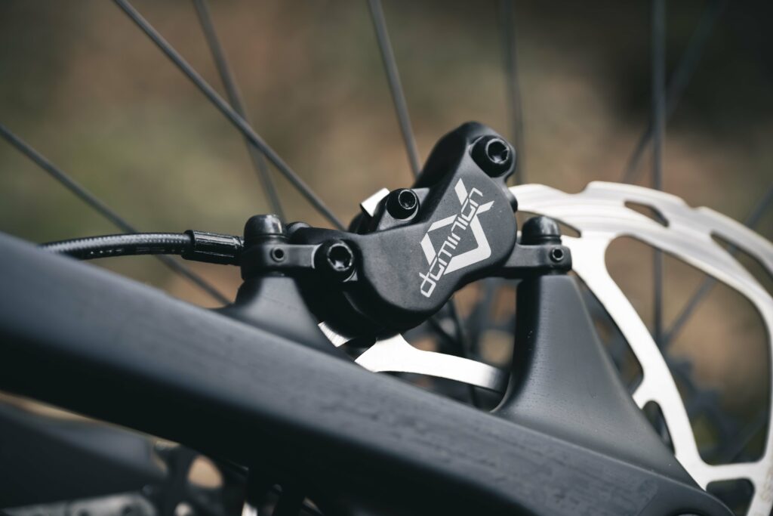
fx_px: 1997
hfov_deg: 21.9
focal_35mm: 93
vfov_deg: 14.7
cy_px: 258
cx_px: 386
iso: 320
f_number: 4
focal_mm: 93
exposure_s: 1/250
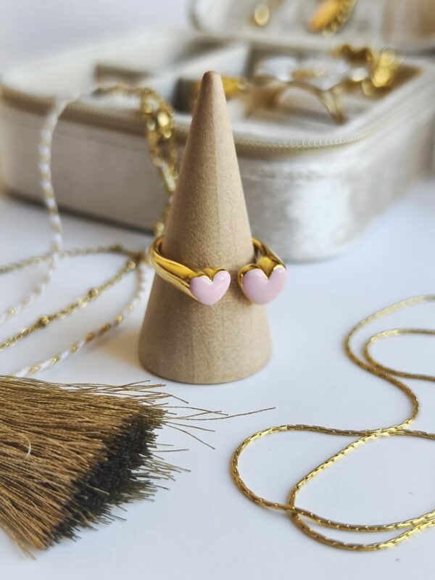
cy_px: 290
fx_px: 771
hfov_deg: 31.5
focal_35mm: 46
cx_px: 218
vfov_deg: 41.2
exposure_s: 1/100
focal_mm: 6.18
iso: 250
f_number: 1.65
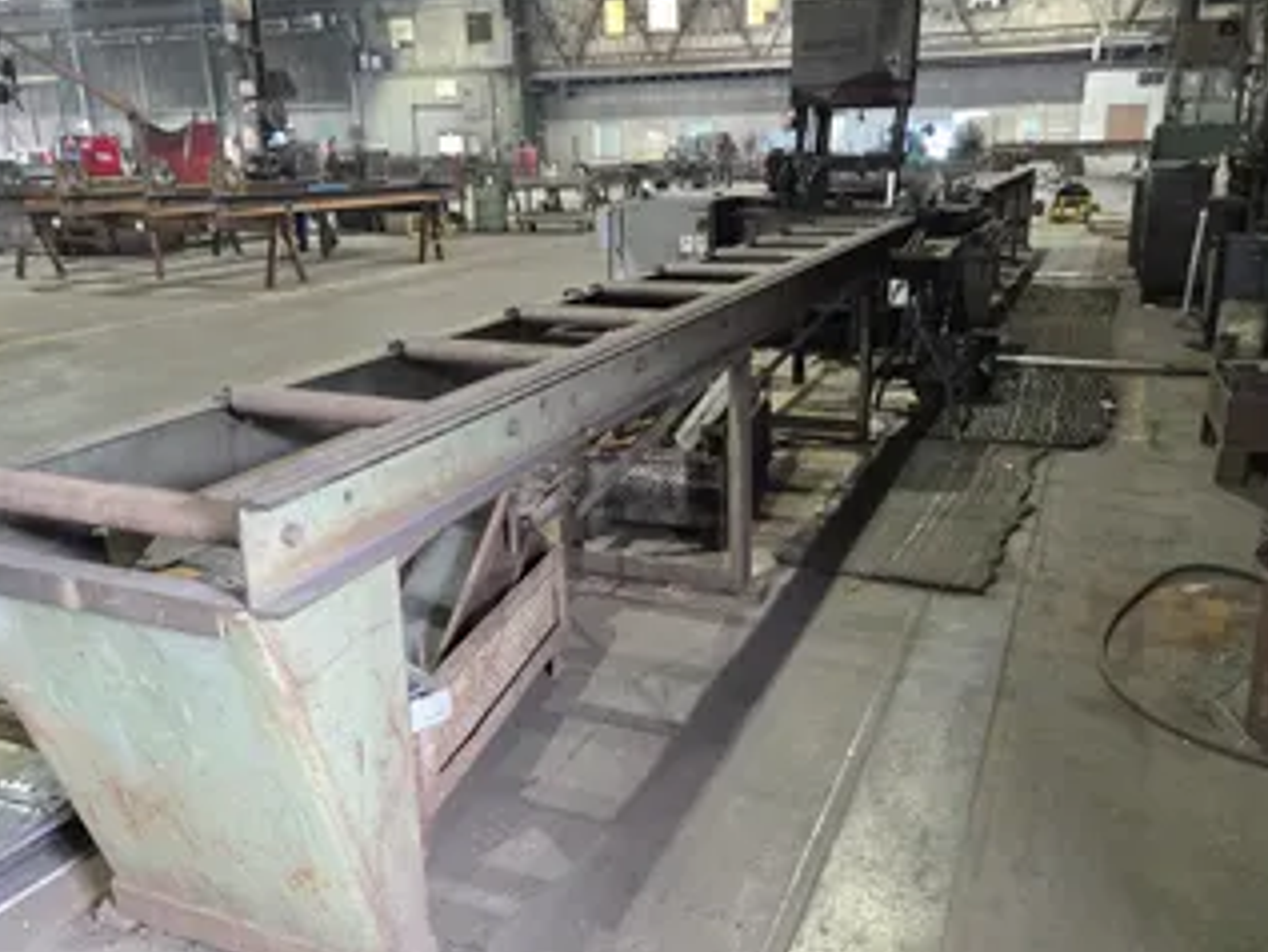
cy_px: 464
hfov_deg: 61.6
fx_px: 1063
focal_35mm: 29
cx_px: 632
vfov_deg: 48.3
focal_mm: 5.4
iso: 800
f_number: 1.8
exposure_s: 1/60
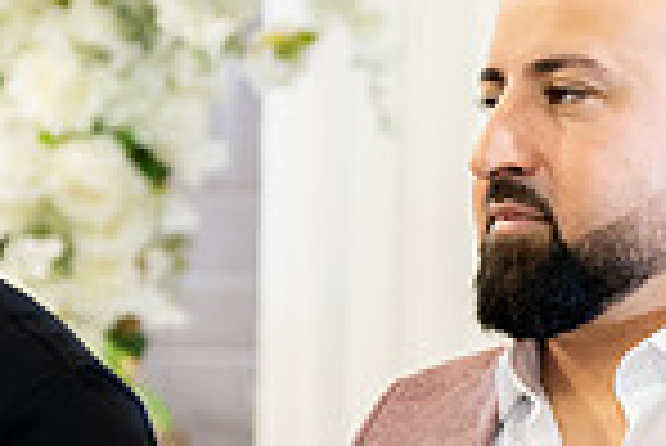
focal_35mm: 275
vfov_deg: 5.0
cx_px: 580
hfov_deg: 7.5
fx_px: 5092
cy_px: 489
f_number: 2.8
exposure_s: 1/200
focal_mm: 70
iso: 1250
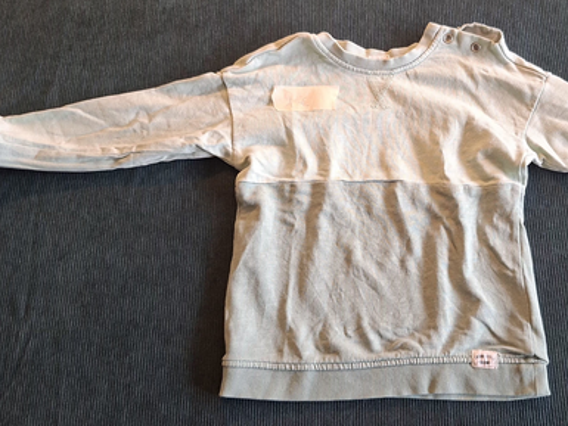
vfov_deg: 38.7
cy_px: 204
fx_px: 607
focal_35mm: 37
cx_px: 375
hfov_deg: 49.3
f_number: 1.8
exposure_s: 1/60.2
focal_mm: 5.54
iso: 160
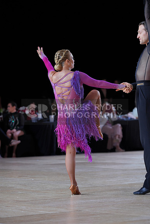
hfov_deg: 8.4
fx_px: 1018
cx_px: 75
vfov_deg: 12.6
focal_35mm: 163
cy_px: 112
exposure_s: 1/400
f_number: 4
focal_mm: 163
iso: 500
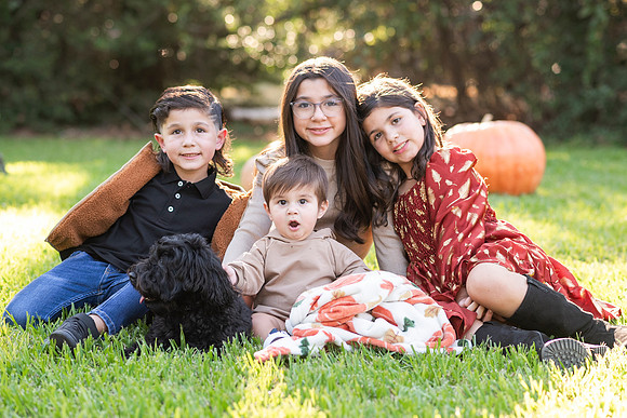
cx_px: 333
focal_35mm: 93
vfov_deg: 14.7
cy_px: 228
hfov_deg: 22.0
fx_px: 1616
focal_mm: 85
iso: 640
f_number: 3.2
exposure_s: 1/640
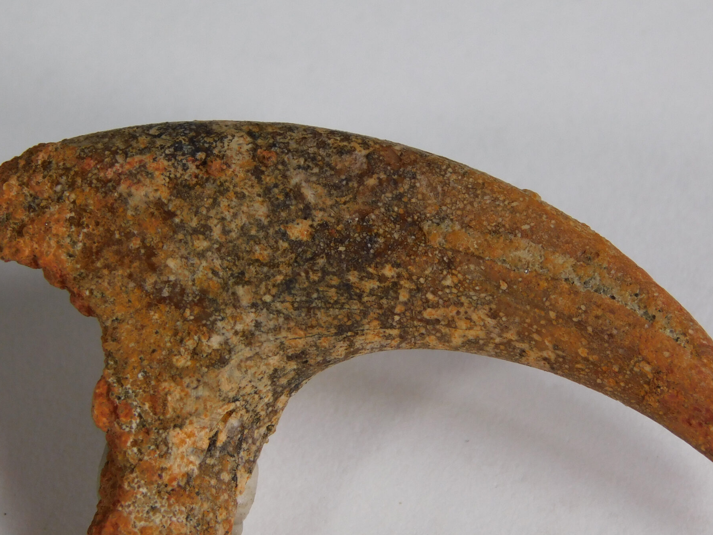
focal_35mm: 263
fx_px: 5417
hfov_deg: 7.5
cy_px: 299
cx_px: 381
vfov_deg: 5.7
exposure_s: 1/200
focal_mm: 32.7
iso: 125
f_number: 5.4
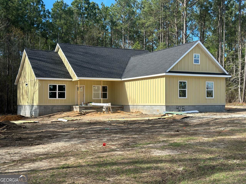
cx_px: 123
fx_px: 341
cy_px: 92
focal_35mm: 48
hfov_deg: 39.7
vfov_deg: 30.3
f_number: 1.78
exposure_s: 1/3058
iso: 100
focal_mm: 6.86
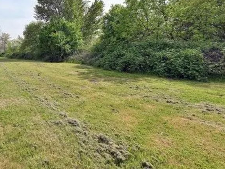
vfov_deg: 55.6
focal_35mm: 24
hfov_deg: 64.2
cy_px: 55
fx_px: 156
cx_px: 40
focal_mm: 14
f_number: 11
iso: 64
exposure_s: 1/50
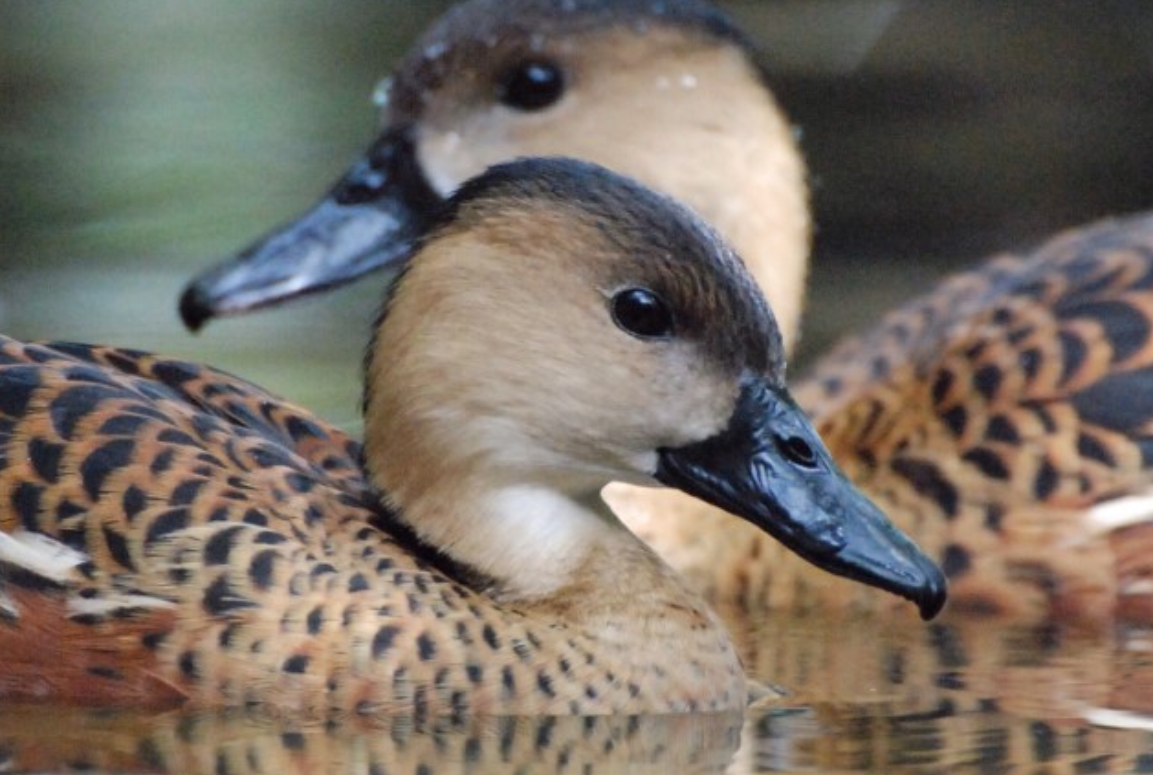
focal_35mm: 858
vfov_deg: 1.6
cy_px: 432
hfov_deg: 2.4
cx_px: 466
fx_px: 27552
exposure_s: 1/800
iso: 3200
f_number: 5.6
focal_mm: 300
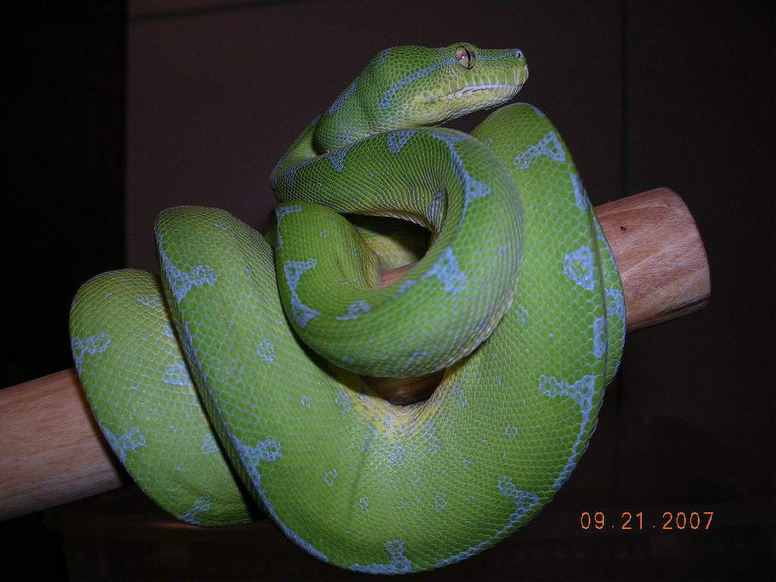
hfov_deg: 49.0
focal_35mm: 38
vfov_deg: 37.7
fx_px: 852
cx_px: 388
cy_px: 291
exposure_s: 1/60.1
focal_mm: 5.8
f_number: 2.8
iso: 50
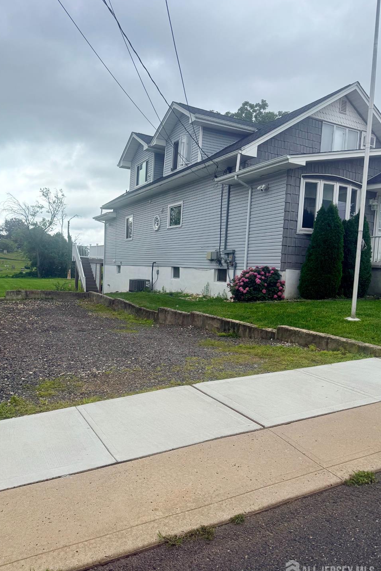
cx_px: 161
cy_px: 291
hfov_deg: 49.4
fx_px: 413
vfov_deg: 69.4
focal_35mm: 26
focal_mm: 6.76
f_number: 1.78
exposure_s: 1/3425
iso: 80
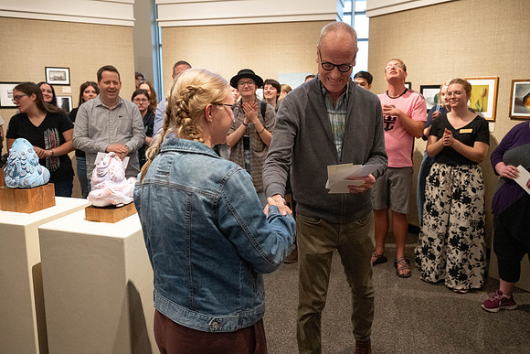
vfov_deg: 47.7
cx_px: 277
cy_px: 154
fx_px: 398
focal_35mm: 27
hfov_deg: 67.2
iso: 5000
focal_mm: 24
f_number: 2.8
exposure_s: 1/250
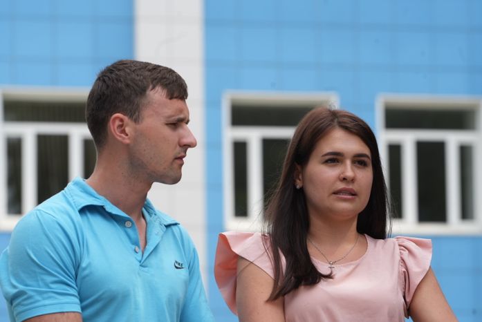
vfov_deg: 6.9
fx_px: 2680
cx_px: 241
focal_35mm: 200
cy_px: 161
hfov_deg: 10.3
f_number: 8
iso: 400
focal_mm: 200
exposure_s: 1/500
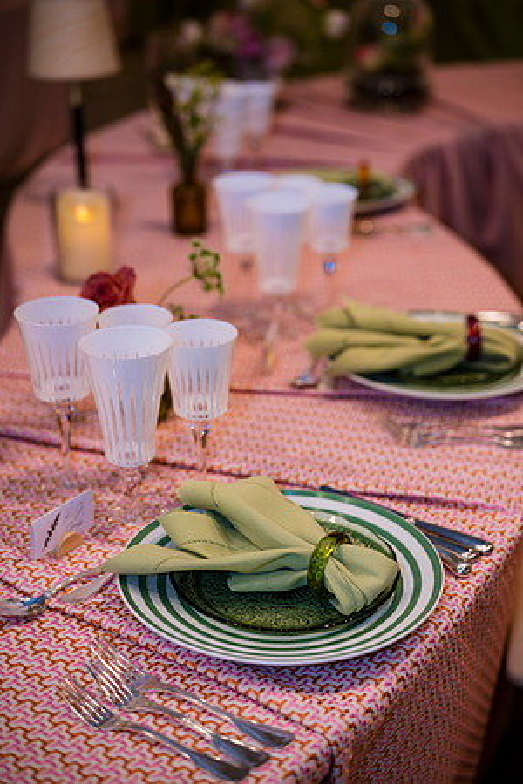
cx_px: 262
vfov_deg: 36.2
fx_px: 1198
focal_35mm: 55
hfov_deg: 24.6
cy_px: 392
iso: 180
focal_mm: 55
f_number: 2.2
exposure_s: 1/125
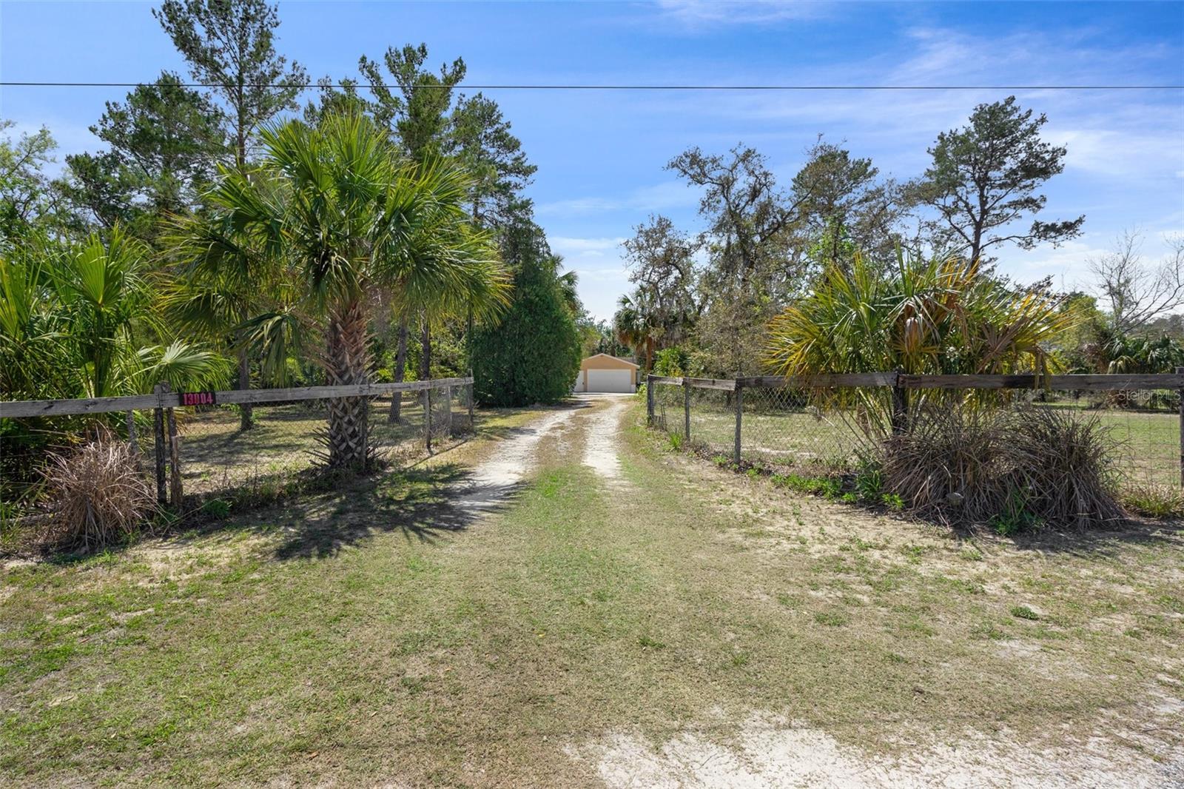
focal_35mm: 17
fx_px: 559
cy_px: 394
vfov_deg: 70.4
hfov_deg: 93.3
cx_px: 592
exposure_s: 1/400
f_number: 8
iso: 400
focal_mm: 17
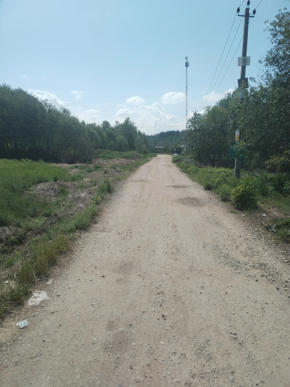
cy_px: 194
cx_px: 145
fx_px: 290
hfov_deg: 53.1
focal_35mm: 26
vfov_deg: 67.3
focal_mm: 4.75
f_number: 1.8
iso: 100
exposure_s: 1/1897
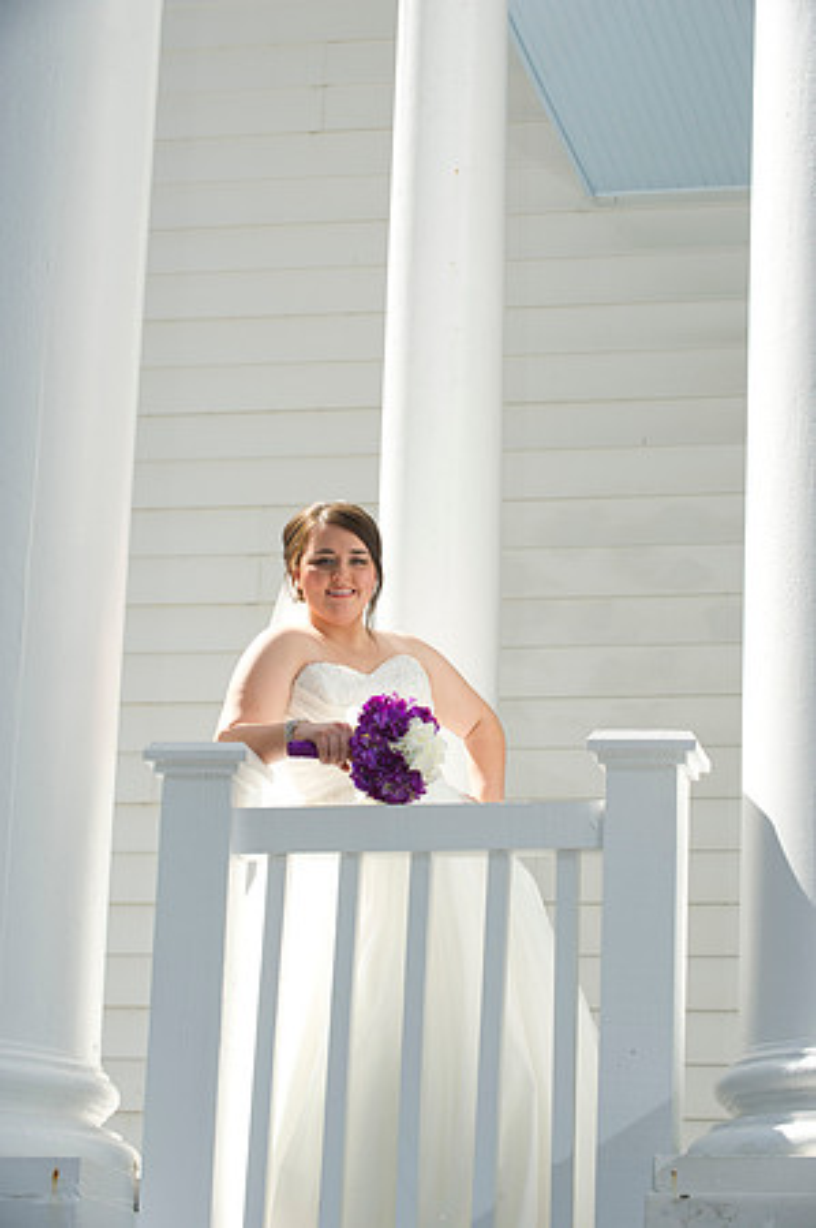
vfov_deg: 20.8
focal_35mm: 98
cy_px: 614
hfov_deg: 13.9
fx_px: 3339
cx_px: 408
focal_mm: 98
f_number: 8
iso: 320
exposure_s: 1/200
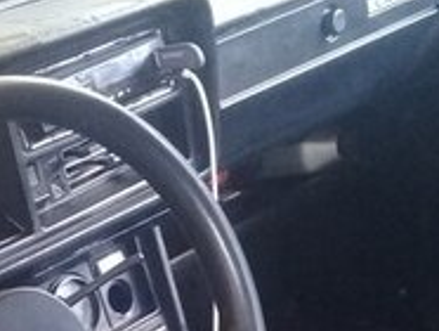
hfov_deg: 17.7
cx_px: 97
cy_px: 424
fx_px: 1397
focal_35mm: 110
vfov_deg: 13.1
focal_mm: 3.3
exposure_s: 1/15
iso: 250
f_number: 2.2
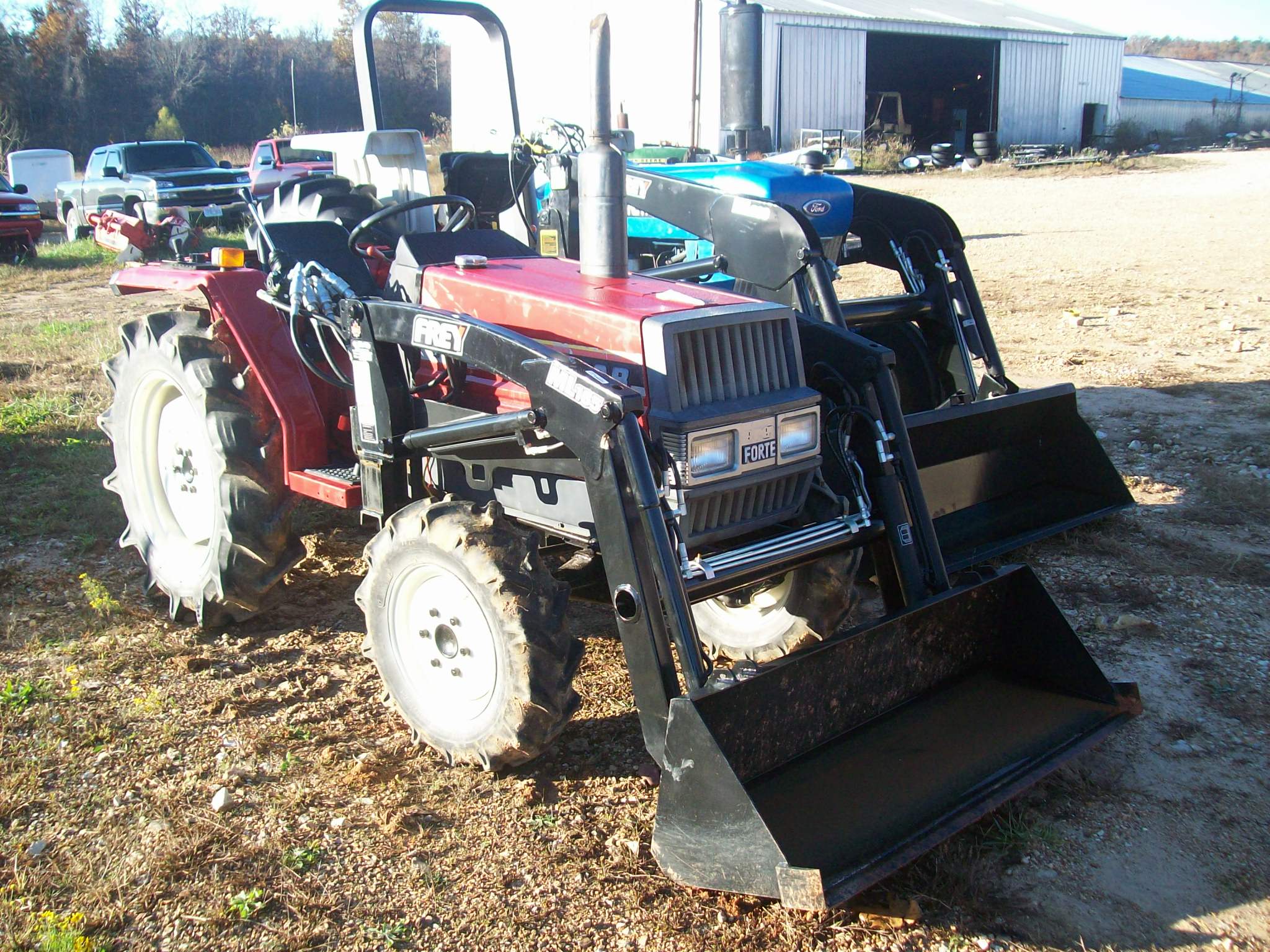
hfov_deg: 51.4
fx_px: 1321
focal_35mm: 36
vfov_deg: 39.7
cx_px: 635
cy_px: 476
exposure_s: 1/256
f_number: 2.7
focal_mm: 6
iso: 80
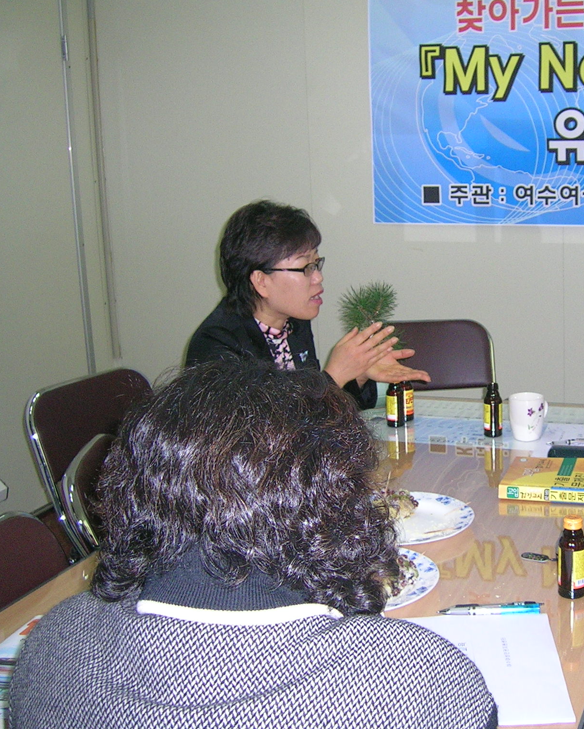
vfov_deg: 40.3
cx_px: 458
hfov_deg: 32.0
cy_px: 363
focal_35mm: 46
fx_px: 994
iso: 137
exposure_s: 1/60.1
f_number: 2.8
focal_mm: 5.4
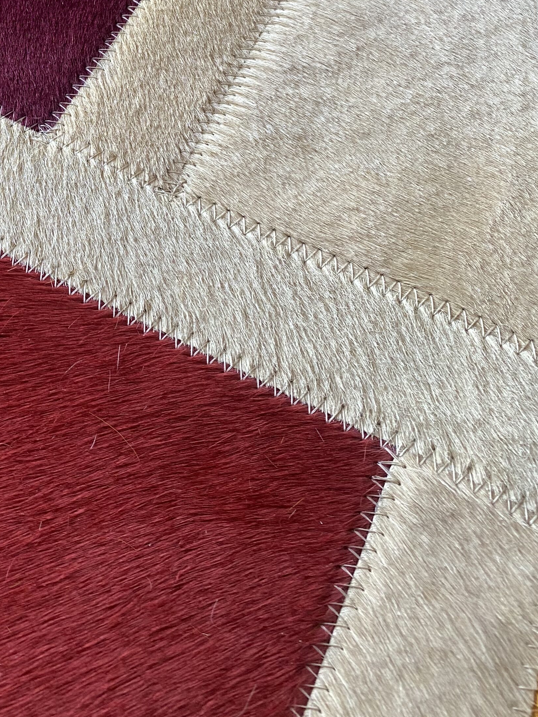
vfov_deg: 38.0
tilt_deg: -52.2
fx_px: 995
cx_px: 42
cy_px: 133
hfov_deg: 28.9
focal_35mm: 48
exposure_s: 1/60
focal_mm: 4.25
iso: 160
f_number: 1.8
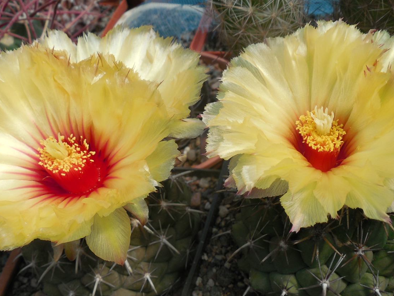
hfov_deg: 42.1
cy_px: 168
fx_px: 512
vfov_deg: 32.2
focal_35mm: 45
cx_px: 202
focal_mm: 5.6
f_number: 3.6
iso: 125
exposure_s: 1/1250
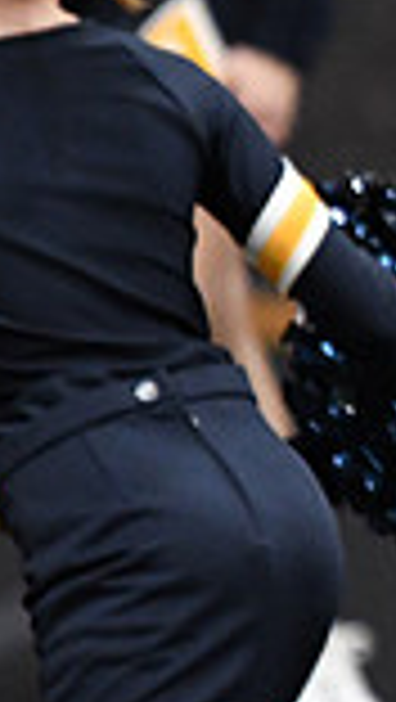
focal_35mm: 1167
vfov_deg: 1.8
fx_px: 21738
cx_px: 1210
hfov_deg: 1.0
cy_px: 47
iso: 5000
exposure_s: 1/800
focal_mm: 200
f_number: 2.8
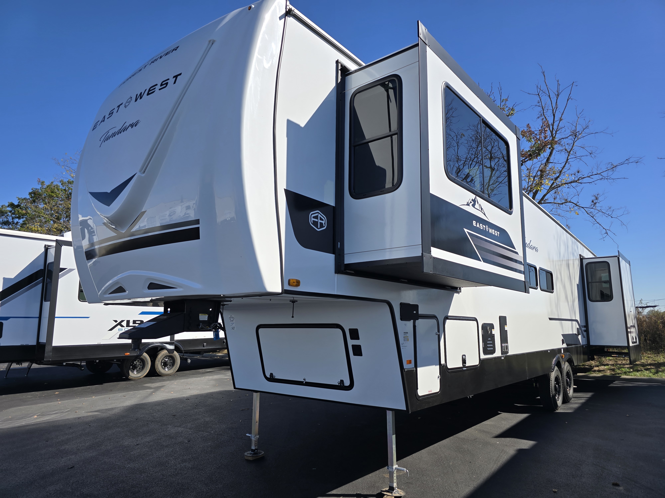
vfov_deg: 58.9
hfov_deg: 73.9
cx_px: 332
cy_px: 249
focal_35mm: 23
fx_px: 442
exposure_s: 1/1030
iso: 12
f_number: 1.7
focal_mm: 6.3
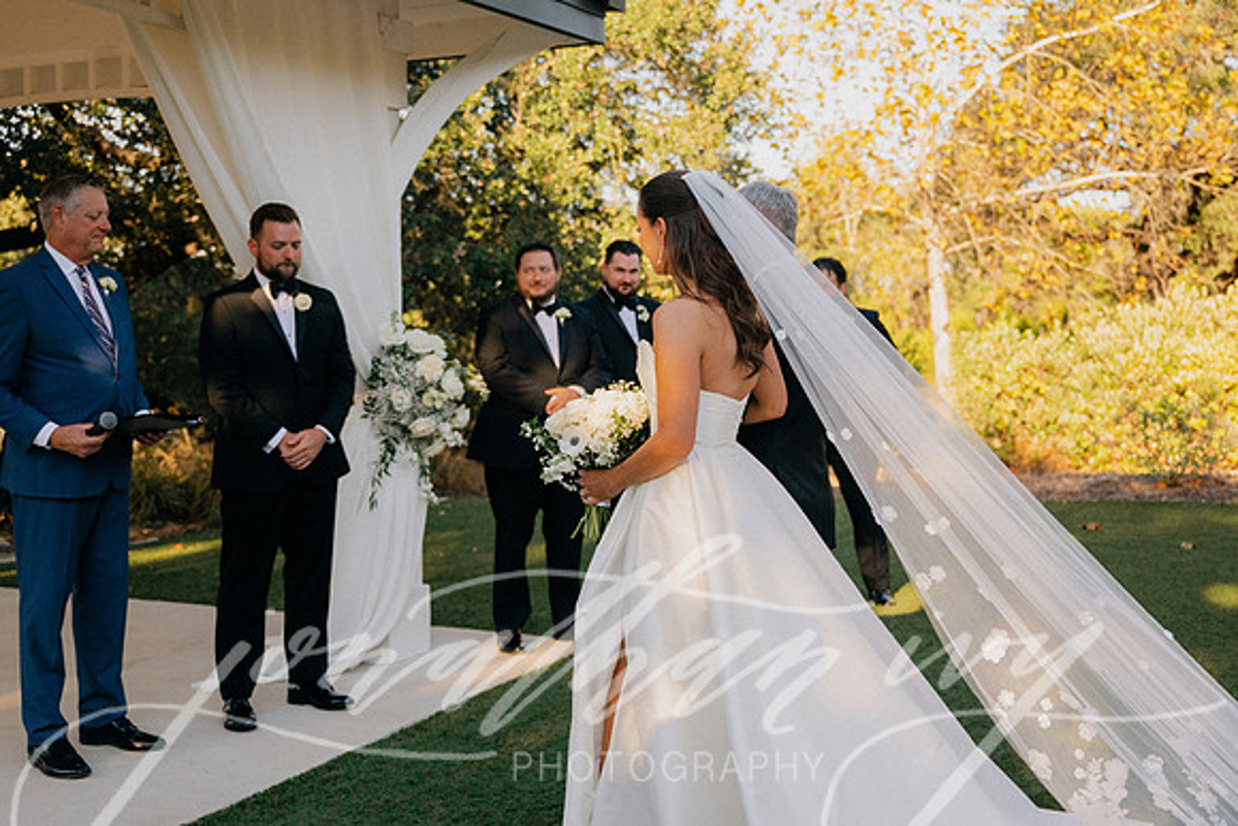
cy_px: 342
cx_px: 619
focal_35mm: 43
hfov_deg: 45.1
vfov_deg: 30.9
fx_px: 1491
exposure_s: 1/2500
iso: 200
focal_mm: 37
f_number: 2.8
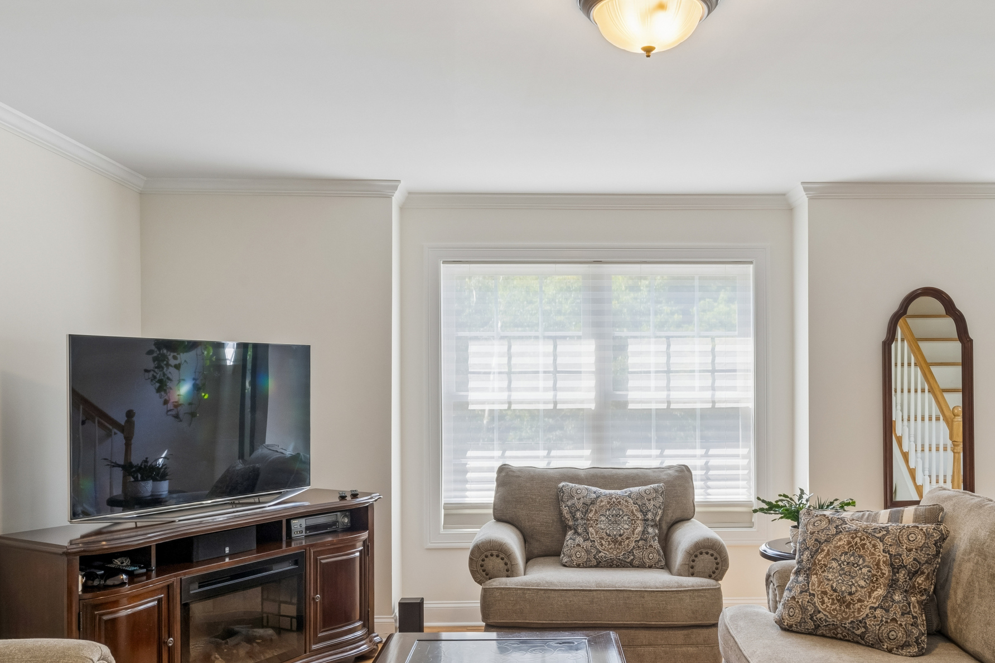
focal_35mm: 32
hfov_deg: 58.6
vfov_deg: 41.2
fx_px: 880
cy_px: 357
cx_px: 585
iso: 400
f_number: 13
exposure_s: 1/20
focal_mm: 18.5
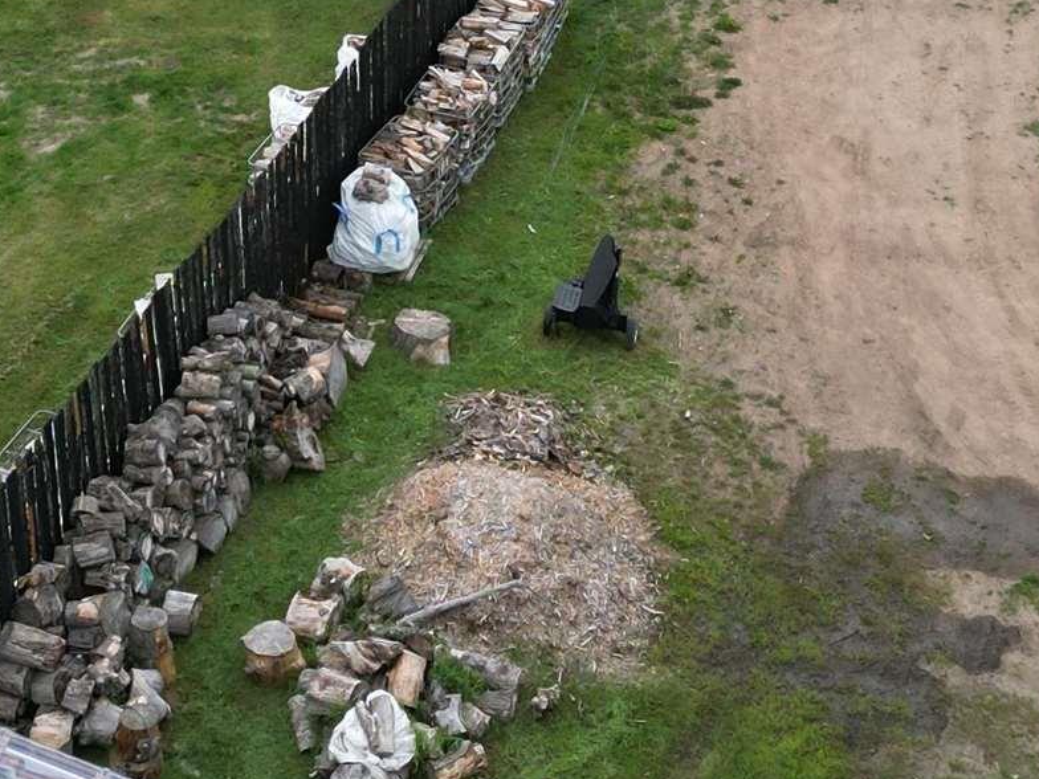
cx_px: 457
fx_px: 2821
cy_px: -117
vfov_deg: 15.2
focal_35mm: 94
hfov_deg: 20.9
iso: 130
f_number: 1.7
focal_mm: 6.72
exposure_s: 1/1250
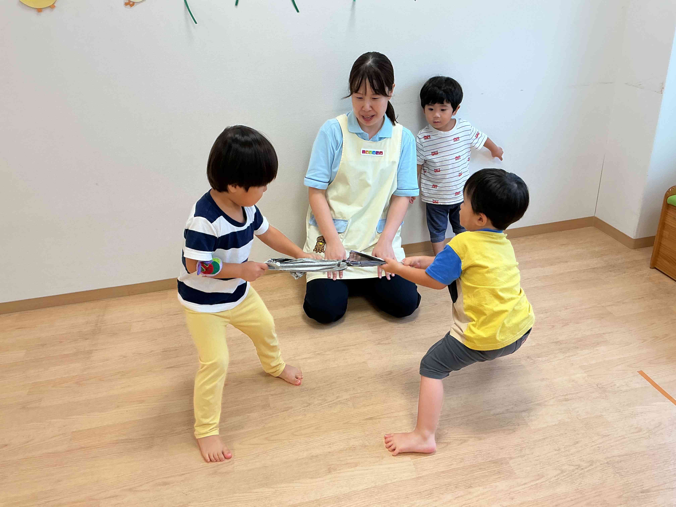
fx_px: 566
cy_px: 254
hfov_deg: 61.7
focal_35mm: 29
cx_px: 338
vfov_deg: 48.2
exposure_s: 1/120
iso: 32
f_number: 1.8
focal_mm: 3
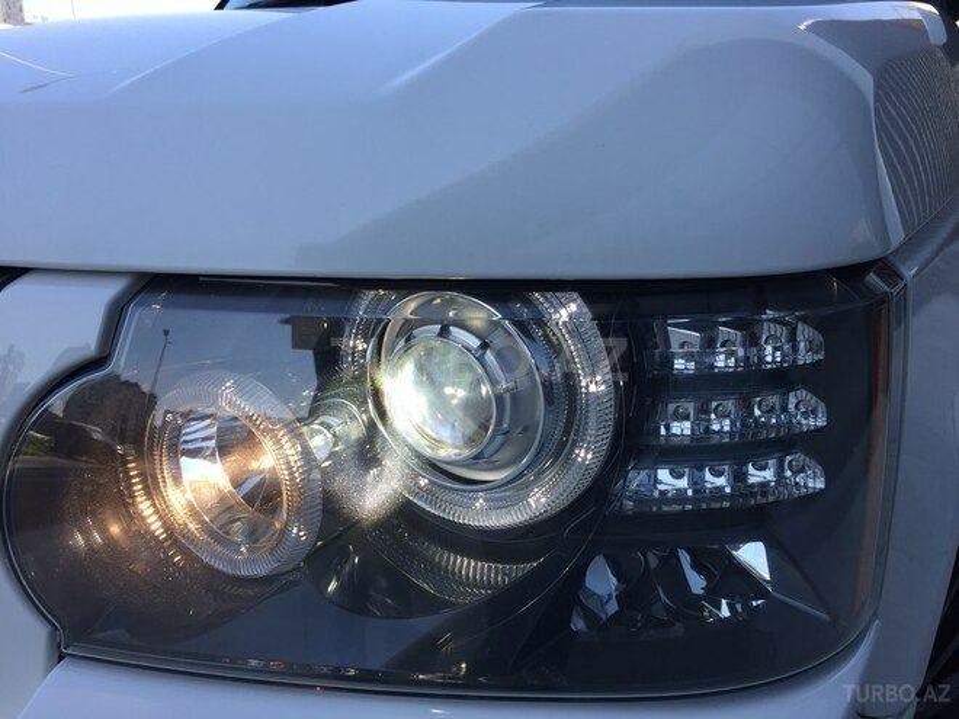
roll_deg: -0.9
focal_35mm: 29
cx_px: 480
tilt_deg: -16.7
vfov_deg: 48.2
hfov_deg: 61.7
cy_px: 360
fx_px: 803
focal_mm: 4.15
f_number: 2.2
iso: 32
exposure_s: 1/581
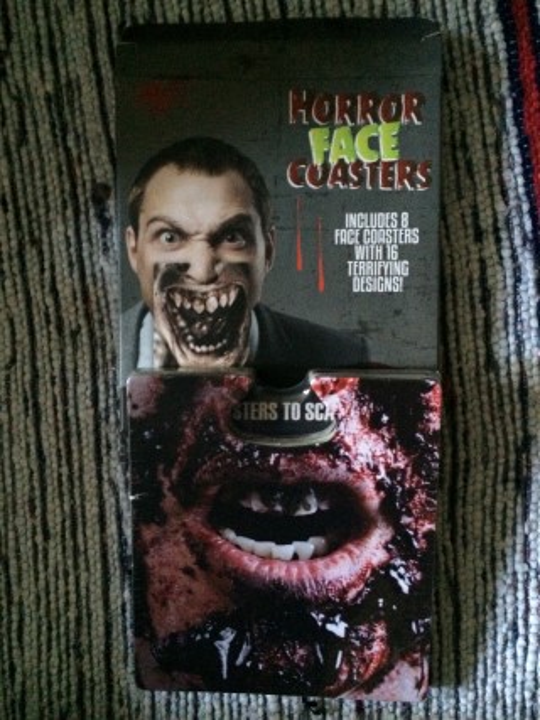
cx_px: 270
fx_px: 603
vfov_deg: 61.7
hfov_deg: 48.2
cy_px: 360
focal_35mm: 29
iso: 500
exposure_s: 1/17
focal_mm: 4.15
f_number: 2.2
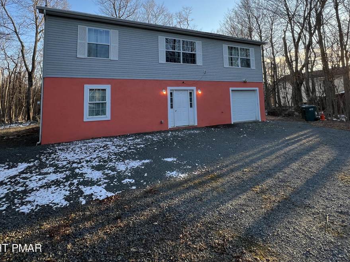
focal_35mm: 19
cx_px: 165
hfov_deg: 84.6
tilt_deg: +6.6
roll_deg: +0.9
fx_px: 192
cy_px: 74
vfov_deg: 65.6
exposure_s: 1/227
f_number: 1.8
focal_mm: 1.57
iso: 32
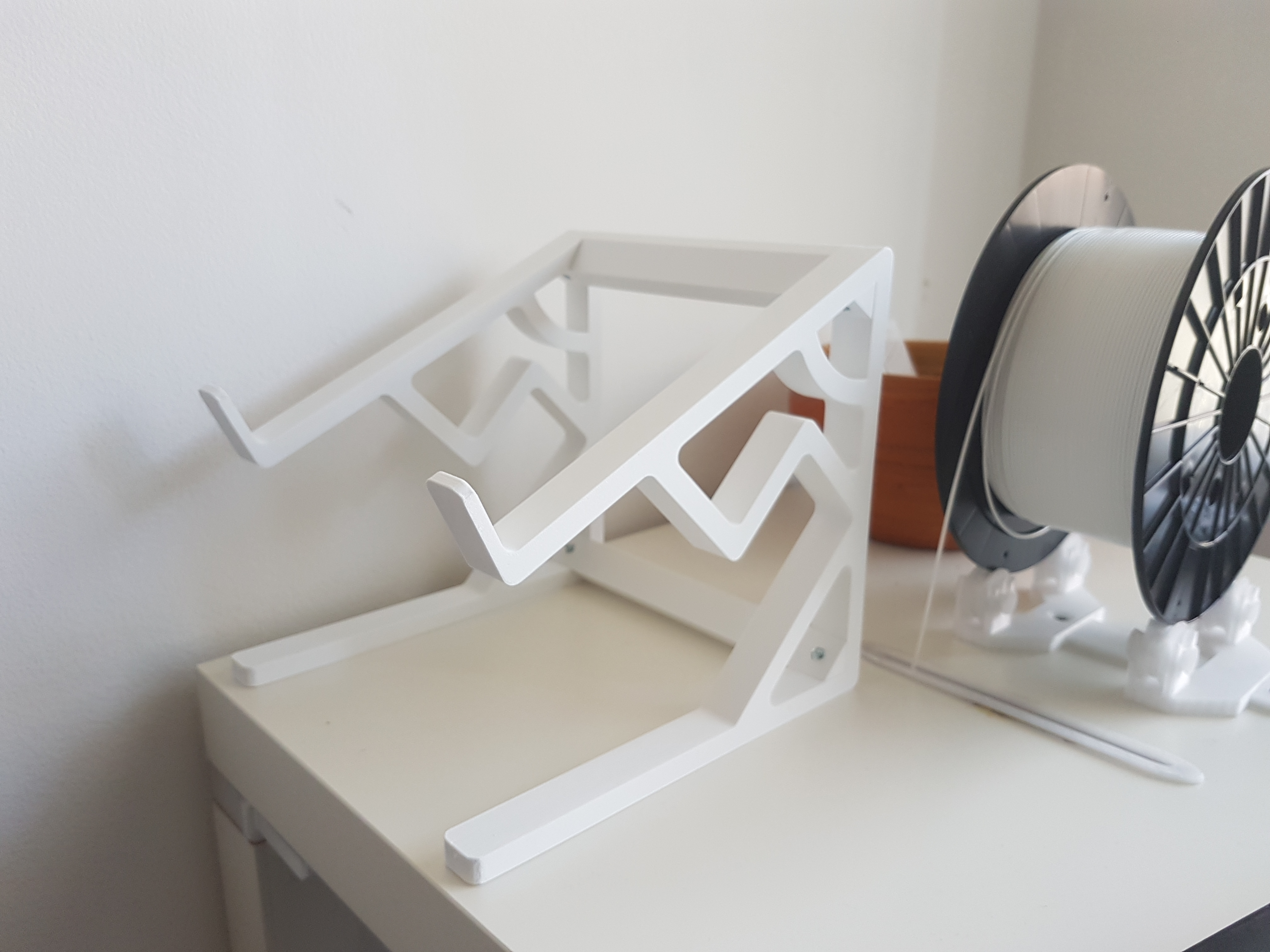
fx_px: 954
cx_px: 635
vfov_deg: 53.1
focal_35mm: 26
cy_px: 476
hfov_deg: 67.3
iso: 100
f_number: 1.7
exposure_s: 1/50
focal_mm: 4.2
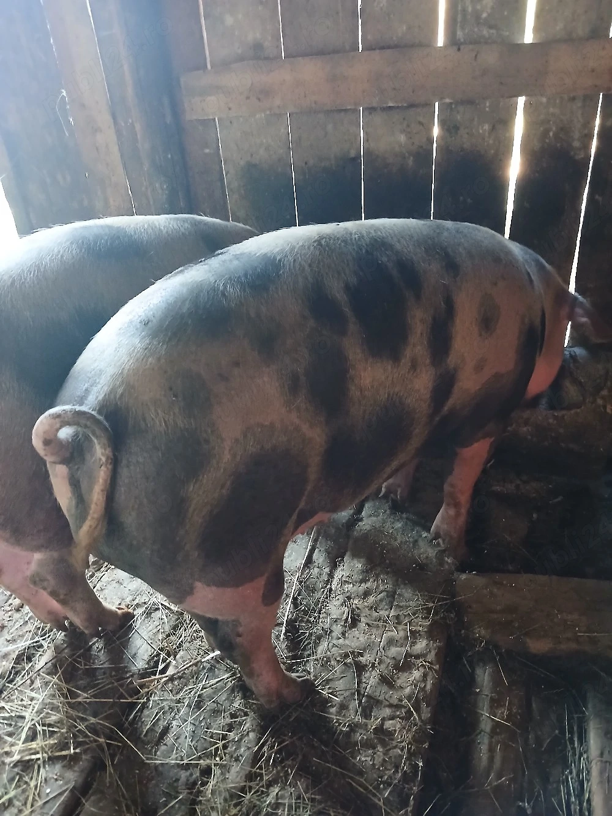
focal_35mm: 27
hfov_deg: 51.4
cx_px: 306
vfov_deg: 65.3
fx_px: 636
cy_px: 408
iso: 800
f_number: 1.8
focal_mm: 3.98
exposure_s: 1/20
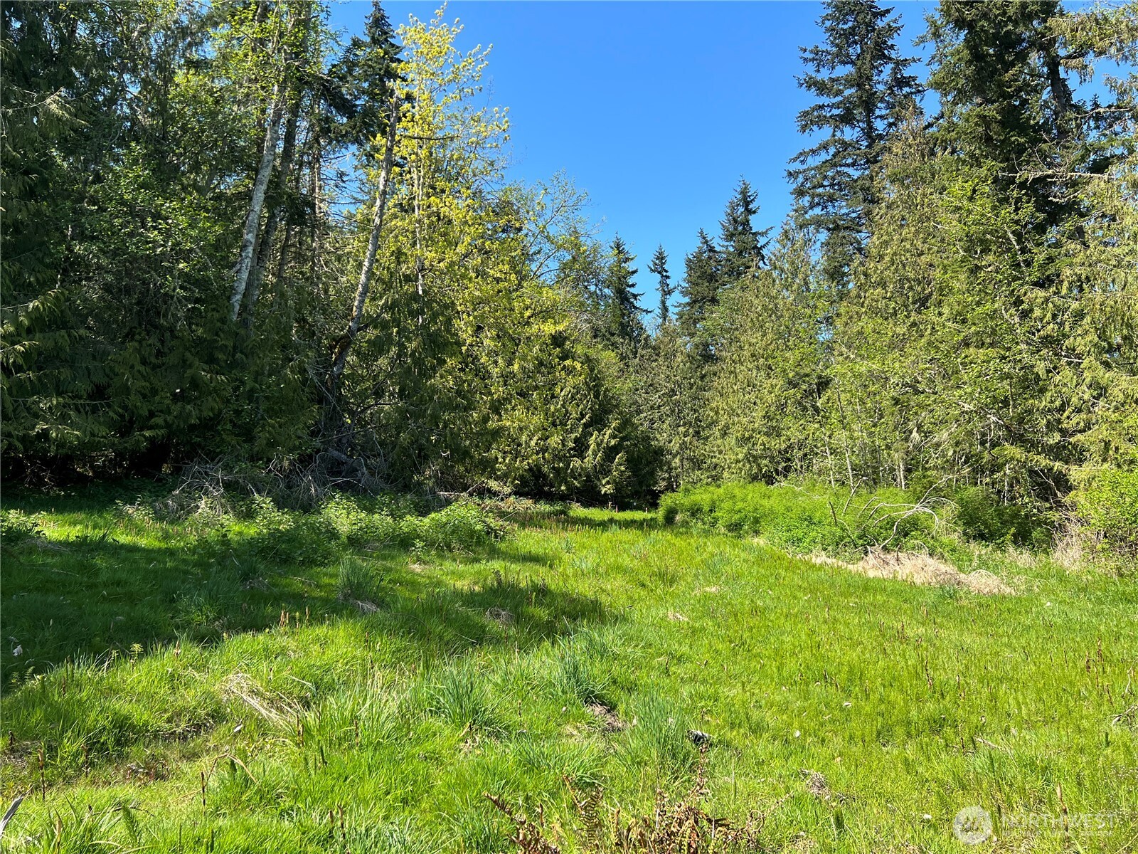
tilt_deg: +7.7
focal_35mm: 26
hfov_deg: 67.3
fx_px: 855
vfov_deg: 53.1
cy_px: 427
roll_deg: +2.5
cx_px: 569
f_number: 1.5
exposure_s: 1/1395
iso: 50
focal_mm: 5.7
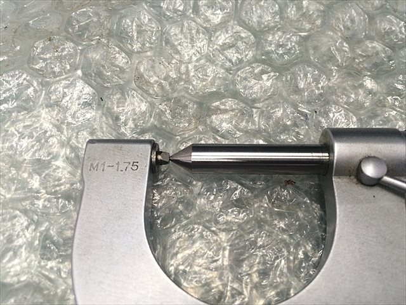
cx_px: 203
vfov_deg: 48.2
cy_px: 152
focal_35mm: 29
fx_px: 340
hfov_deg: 61.7
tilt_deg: -62.4
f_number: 2.2
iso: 100
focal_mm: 4.15
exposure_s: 1/30
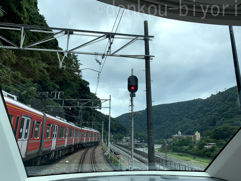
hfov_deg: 67.3
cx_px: 120
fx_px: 181
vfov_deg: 53.1
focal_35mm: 26
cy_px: 90
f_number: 1.8
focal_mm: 4.25
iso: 25
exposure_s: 1/683
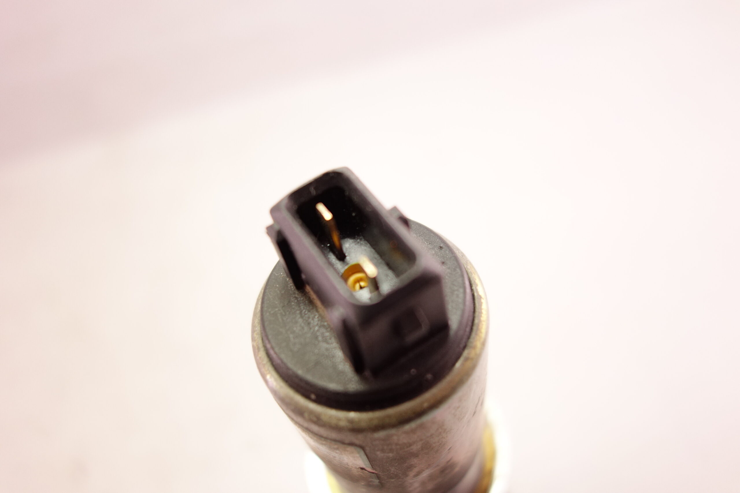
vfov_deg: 45.0
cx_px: 370
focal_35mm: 29
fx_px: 596
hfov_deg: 63.7
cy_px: 246
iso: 320
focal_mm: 10.63
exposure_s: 1/40
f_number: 2
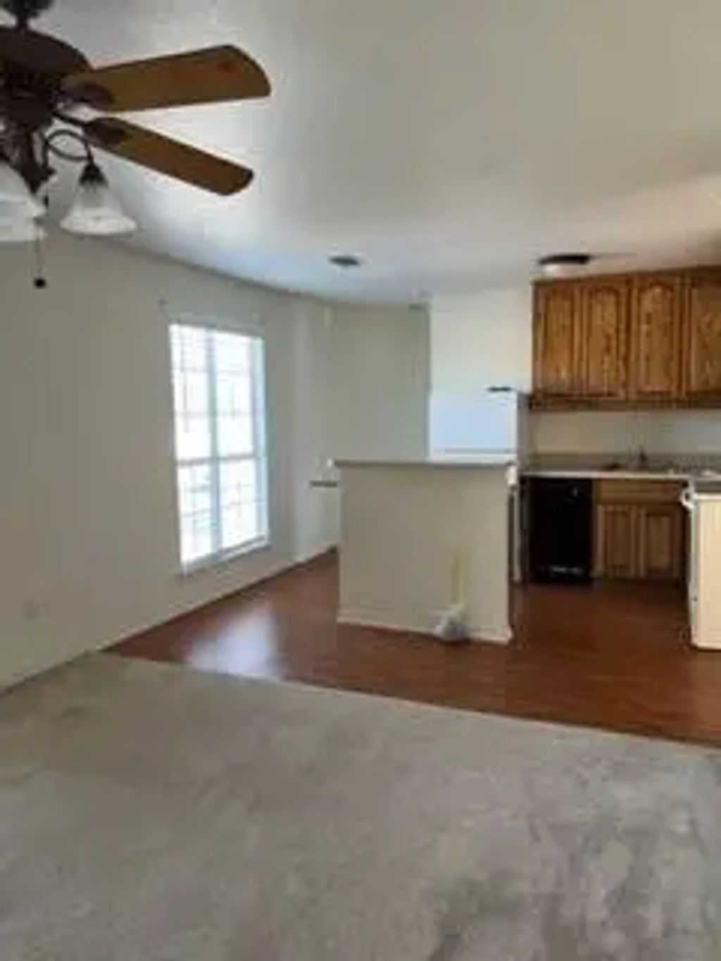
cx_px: 360
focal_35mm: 26
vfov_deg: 67.3
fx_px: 722
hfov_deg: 53.1
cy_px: 480
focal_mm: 5.7
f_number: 1.5
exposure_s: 1/121
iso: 125
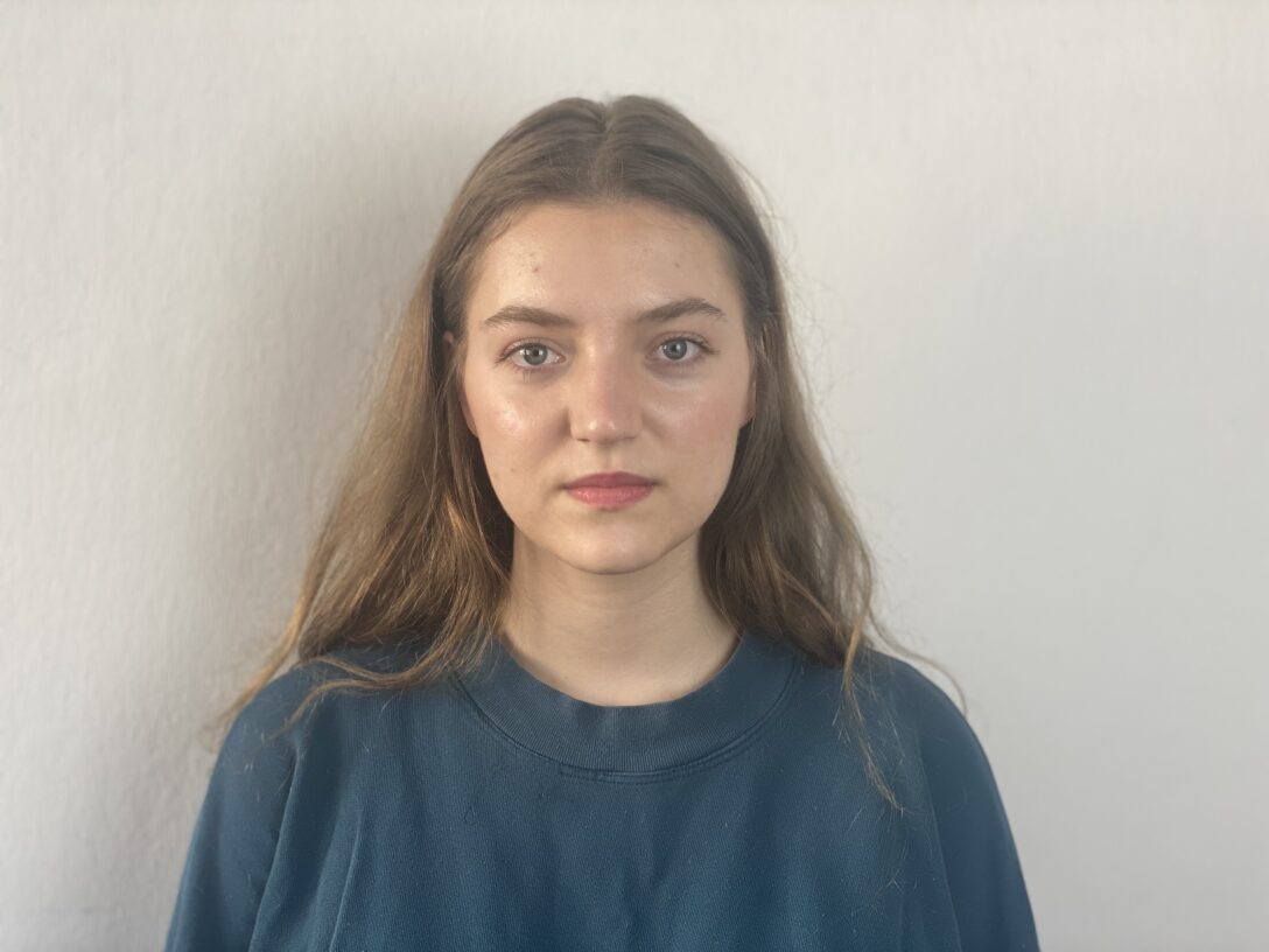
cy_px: 476
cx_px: 634
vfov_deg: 28.0
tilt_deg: -1.7
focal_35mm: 52
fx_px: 1906
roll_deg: -1.7
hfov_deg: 36.8
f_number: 2
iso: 64
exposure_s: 1/100
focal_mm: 6
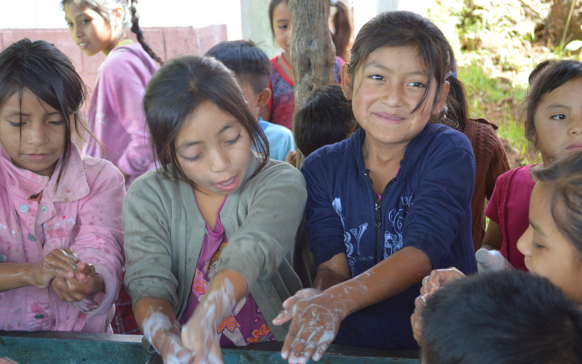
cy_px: 179
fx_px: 984
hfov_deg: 33.0
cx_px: 295
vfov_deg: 21.0
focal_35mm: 62
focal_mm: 40
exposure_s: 1/60
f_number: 5.3
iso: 400
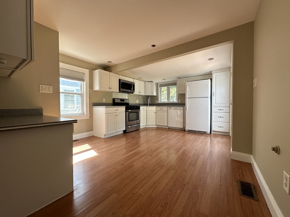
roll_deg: +0.5
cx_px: 145
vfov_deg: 85.7
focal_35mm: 14
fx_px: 117
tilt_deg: -0.9
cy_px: 108
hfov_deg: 102.1
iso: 64
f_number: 2.2
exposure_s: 1/99
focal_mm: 2.22
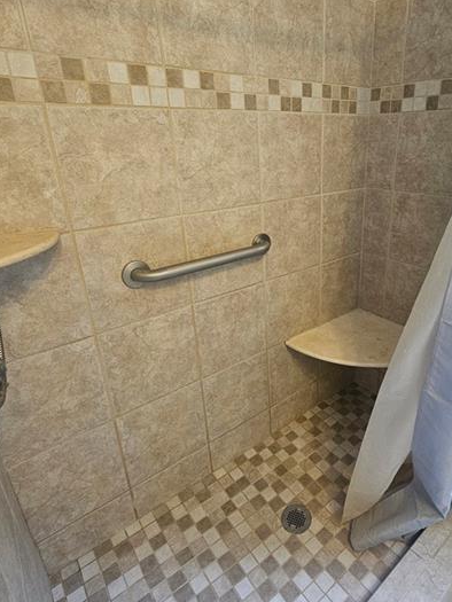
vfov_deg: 84.4
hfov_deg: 67.5
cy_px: 272
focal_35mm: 19
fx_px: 331
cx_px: 287
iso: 500
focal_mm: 2.2
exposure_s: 1/30
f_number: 2.2
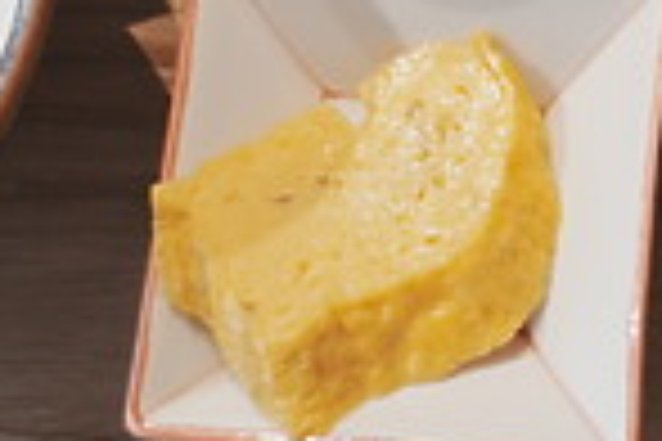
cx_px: 698
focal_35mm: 159
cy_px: -464
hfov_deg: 12.7
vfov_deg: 8.2
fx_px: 2924
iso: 1000
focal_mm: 30
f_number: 4
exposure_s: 1/30
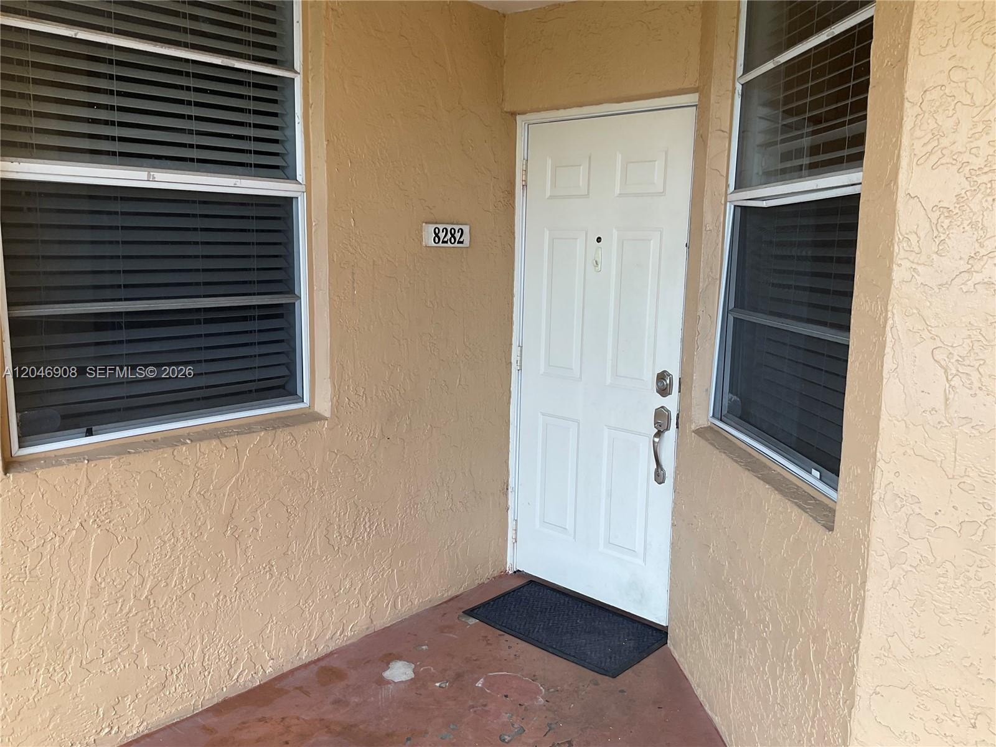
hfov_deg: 61.7
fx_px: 834
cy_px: 374
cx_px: 498
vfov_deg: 48.2
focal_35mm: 29
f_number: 1.8
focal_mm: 3
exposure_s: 1/120
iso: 16
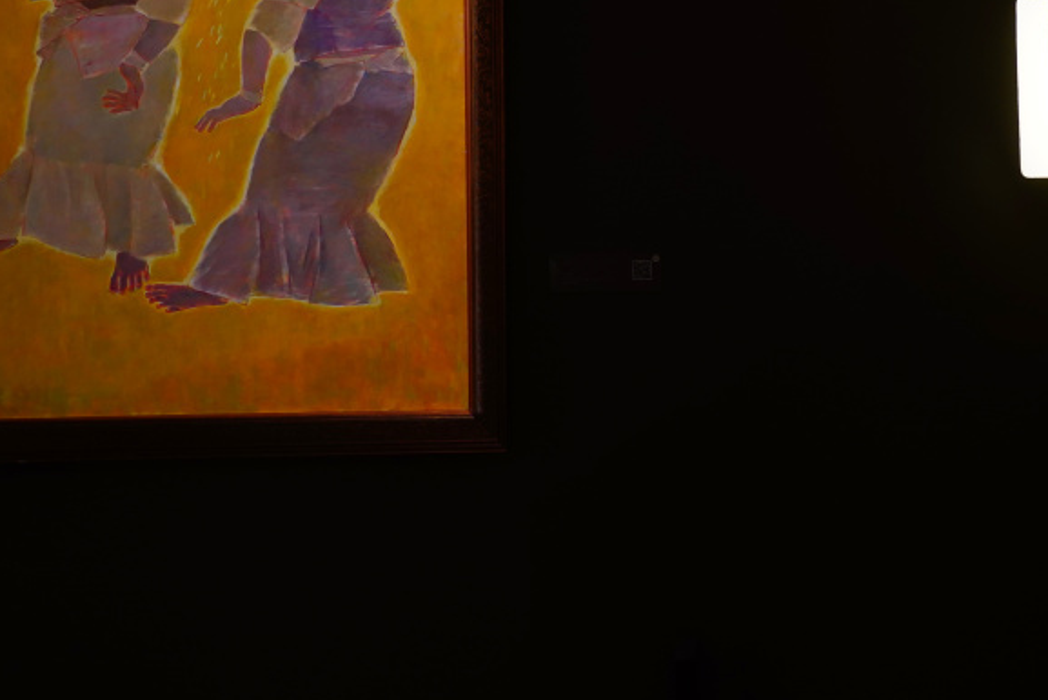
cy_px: 150
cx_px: 719
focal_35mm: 55
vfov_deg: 24.3
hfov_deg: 35.8
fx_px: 1601
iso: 1250
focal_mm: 31
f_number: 4.5
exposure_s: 1/20
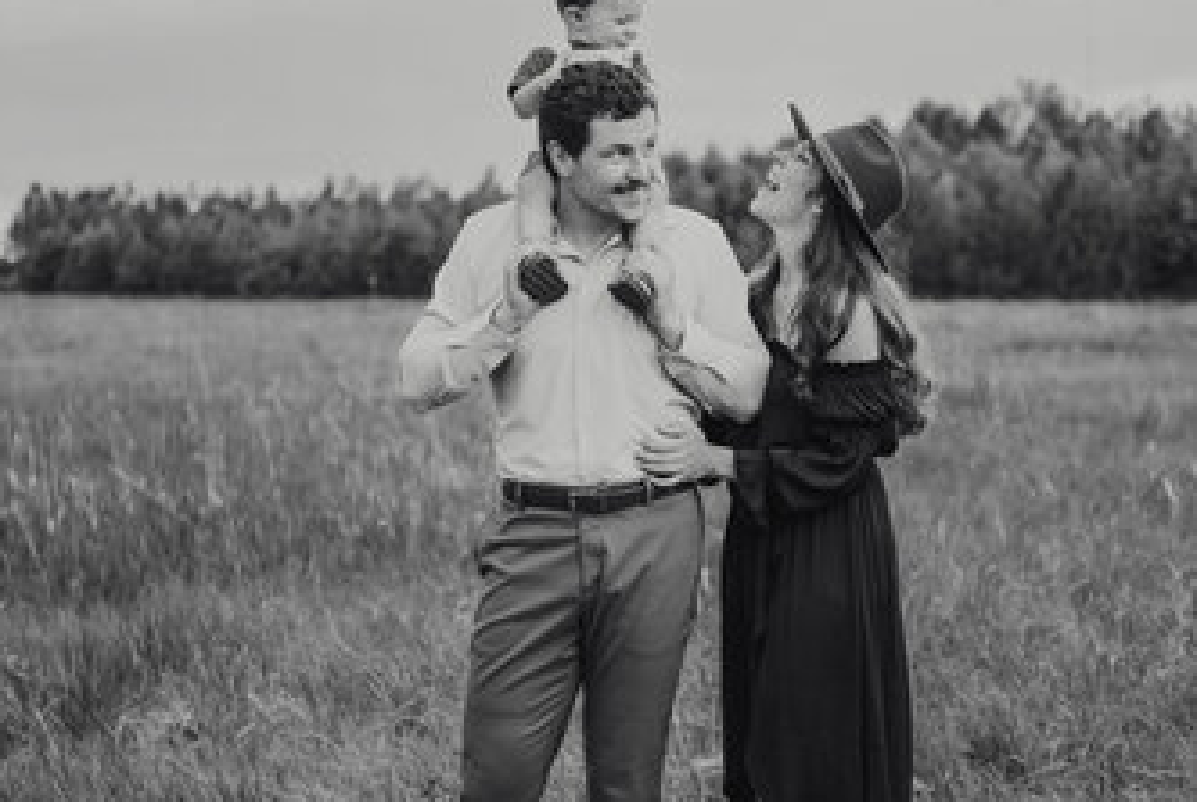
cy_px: 343
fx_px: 2797
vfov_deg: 16.3
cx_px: 625
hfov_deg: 24.2
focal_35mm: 84
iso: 400
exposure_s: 1/400
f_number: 2.8
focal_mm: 70
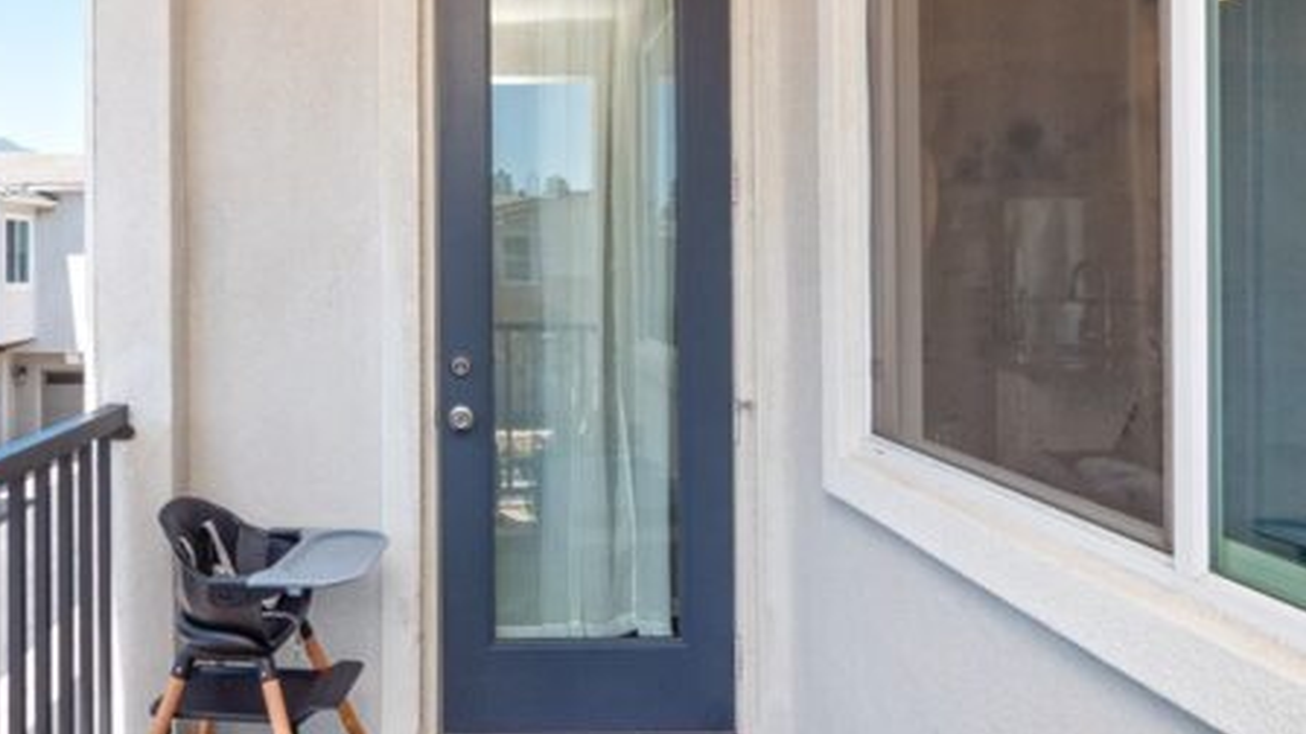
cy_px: 271
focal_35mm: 28
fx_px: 970
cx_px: 472
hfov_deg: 66.7
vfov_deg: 41.2
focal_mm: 7
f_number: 8
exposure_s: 1/125
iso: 160
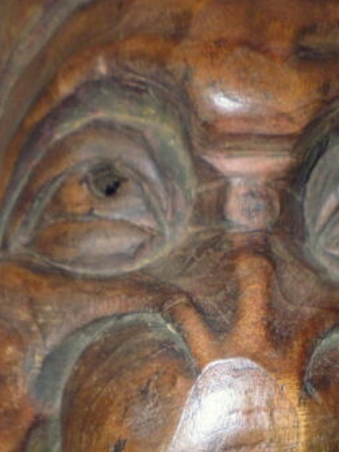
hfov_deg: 29.5
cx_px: 224
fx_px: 640
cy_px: 392
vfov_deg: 36.9
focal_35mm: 49
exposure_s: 1/60
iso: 250
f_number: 2.8
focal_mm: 4.3
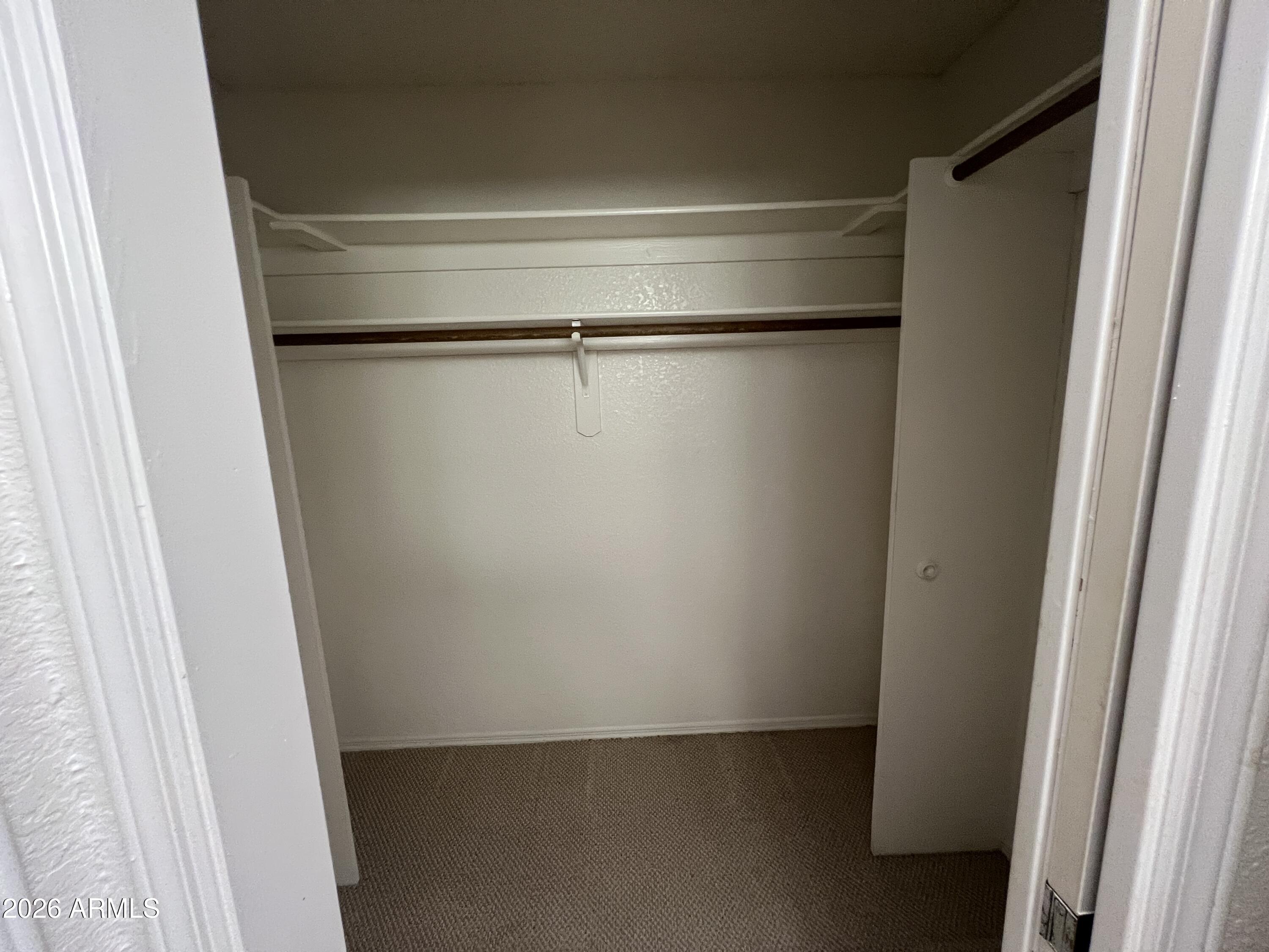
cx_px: 634
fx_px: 477
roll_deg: +3.0
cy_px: 476
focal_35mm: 13
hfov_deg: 106.2
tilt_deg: -9.2
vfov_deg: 89.9
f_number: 1.8
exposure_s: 1/60
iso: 320
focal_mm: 1.57
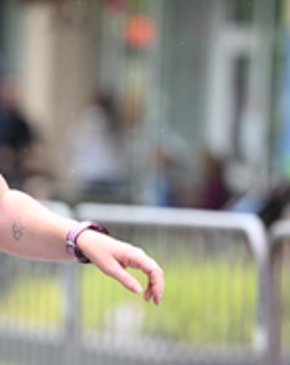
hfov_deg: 3.9
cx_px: -69
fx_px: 4274
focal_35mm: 397
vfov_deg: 4.9
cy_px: 234
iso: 1250
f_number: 2.8
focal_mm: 135
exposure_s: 1/1600
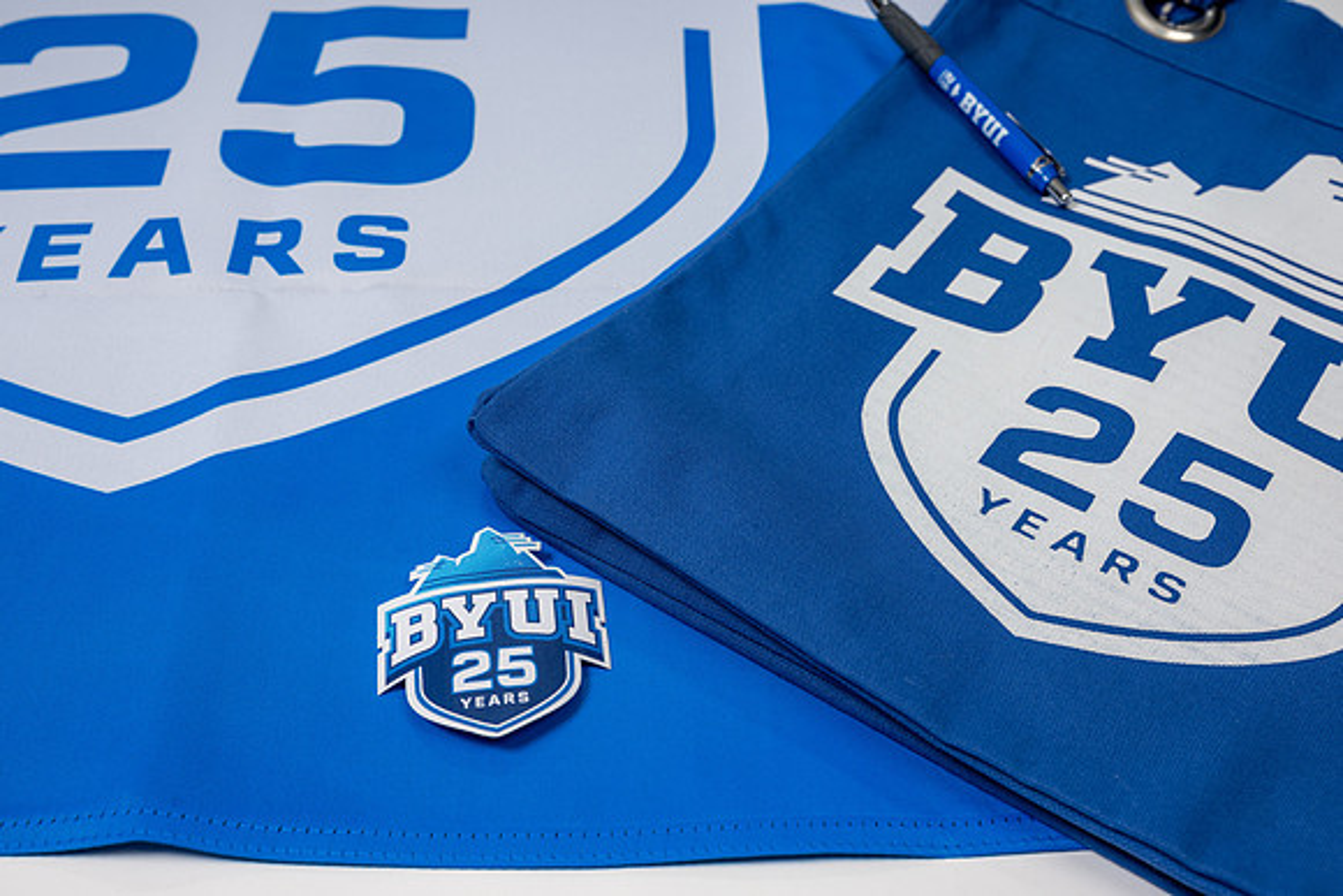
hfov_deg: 48.4
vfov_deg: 33.4
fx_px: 1493
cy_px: 448
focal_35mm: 40
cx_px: 672
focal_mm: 40
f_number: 8
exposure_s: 1/160
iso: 100
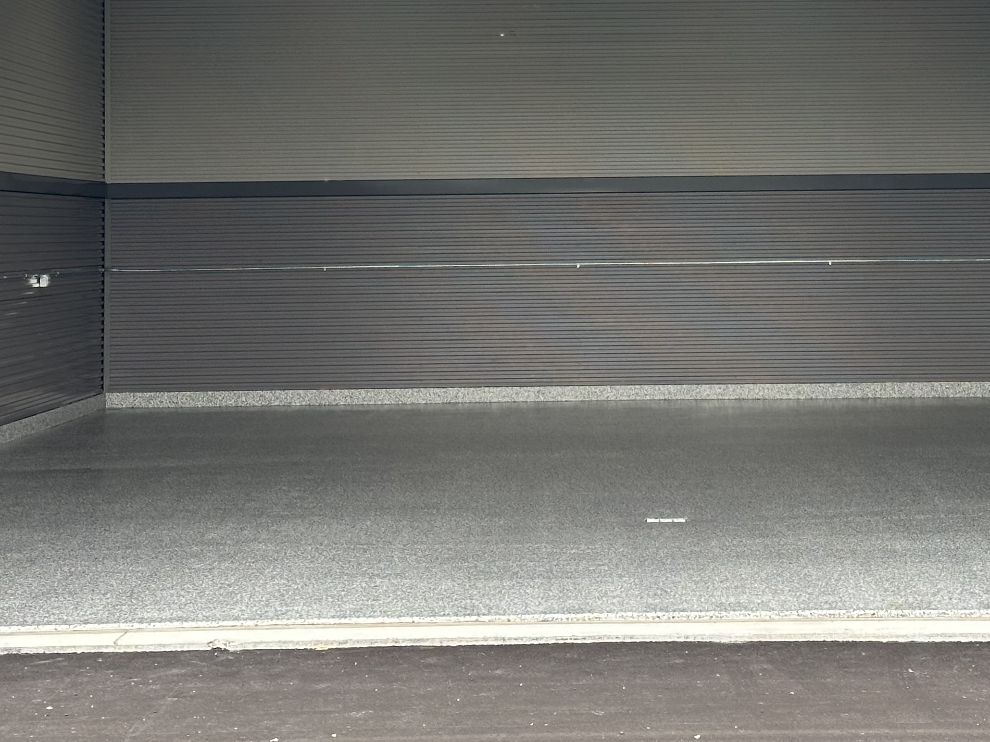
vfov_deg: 15.5
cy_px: 50
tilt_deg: +3.8
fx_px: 2688
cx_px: 652
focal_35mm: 94
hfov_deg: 20.8
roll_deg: +0.2
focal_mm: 6.86
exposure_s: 1/349
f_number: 1.78
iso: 64
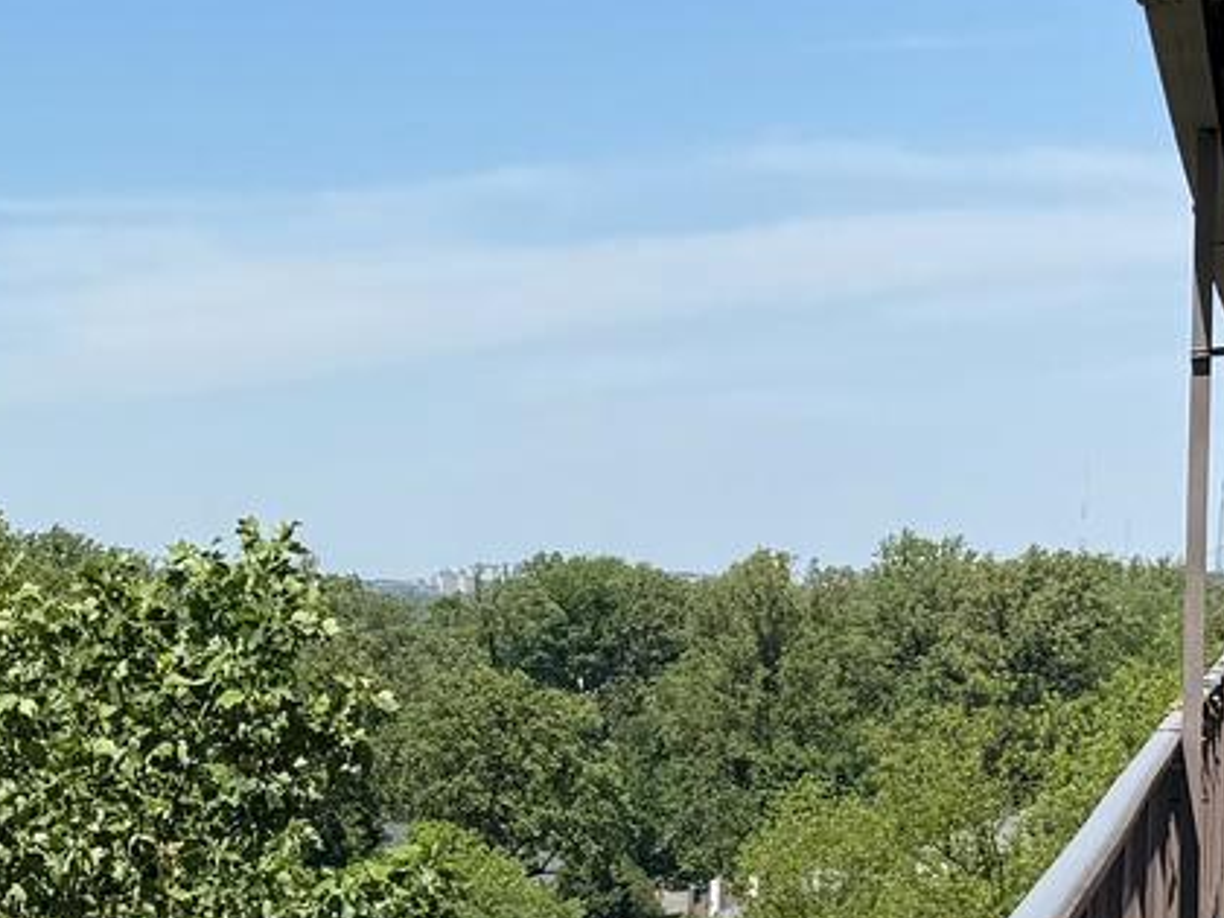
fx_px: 4137
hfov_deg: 15.8
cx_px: -458
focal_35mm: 117
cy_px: 1055
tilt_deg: -6.0
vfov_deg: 12.4
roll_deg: +0.1
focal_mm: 6.76
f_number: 1.78
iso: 80
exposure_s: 1/4673
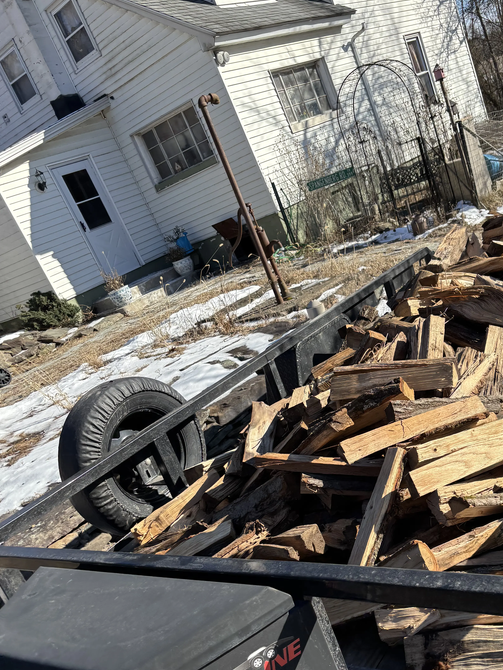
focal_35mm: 35
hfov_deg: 40.2
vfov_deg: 52.2
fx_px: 678
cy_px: 410
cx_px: 334
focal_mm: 5.96
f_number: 1.6
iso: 50
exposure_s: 1/2242
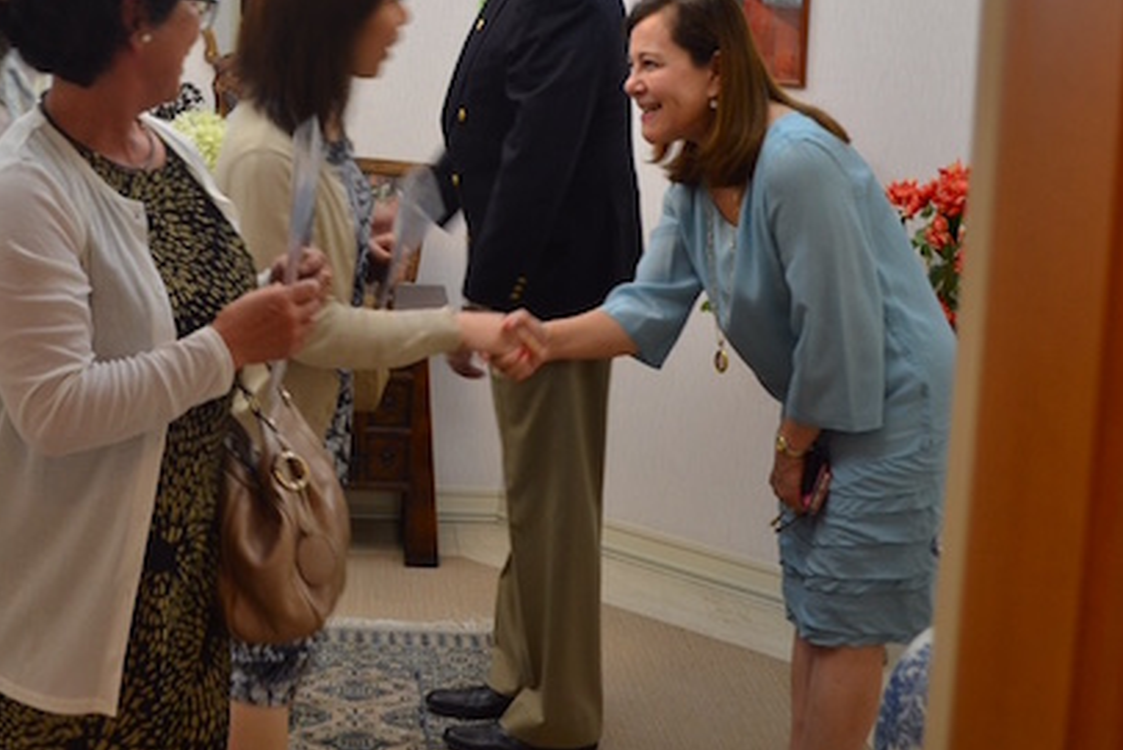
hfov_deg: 35.5
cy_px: 185
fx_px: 1716
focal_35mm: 55
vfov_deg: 24.4
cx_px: 299
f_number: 3.8
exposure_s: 1/30
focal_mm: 20
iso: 400
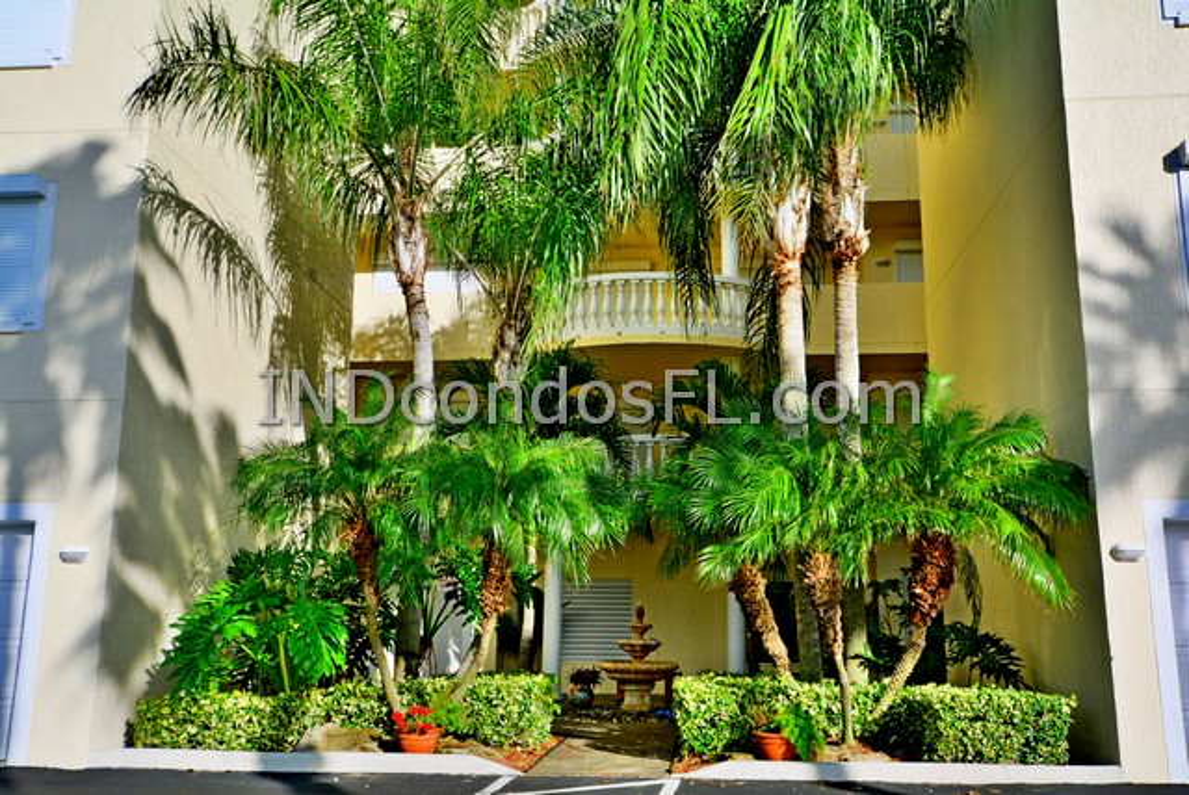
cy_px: 398
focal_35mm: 33
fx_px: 1091
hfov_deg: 57.2
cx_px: 594
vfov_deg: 40.0
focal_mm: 22
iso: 100
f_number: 7.1
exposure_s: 1/200
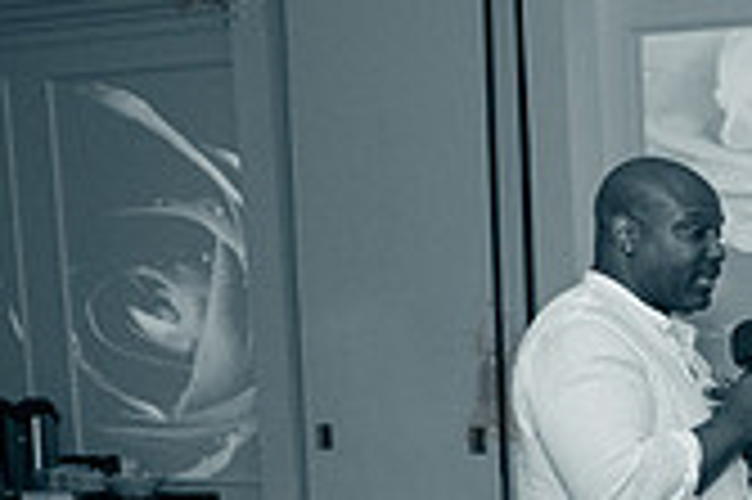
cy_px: 583
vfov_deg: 13.2
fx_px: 2108
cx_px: 1072
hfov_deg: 18.3
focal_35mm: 101
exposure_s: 1/400
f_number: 4.5
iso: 2500
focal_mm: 29
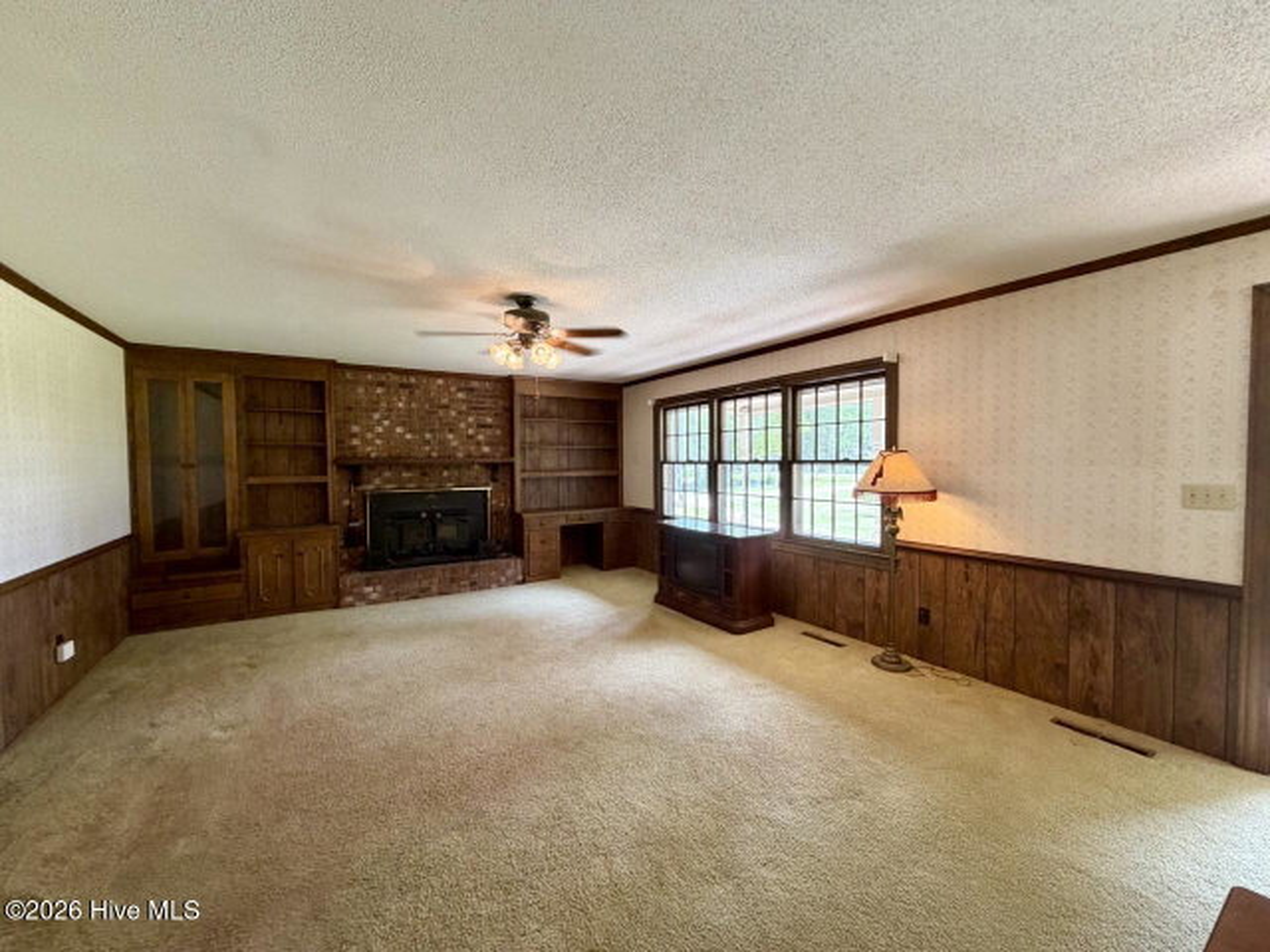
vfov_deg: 85.7
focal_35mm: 14
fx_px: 514
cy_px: 476
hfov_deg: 102.1
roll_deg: +1.3
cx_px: 635
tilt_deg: -1.6
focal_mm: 2.22
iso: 160
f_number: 2.2
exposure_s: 1/60
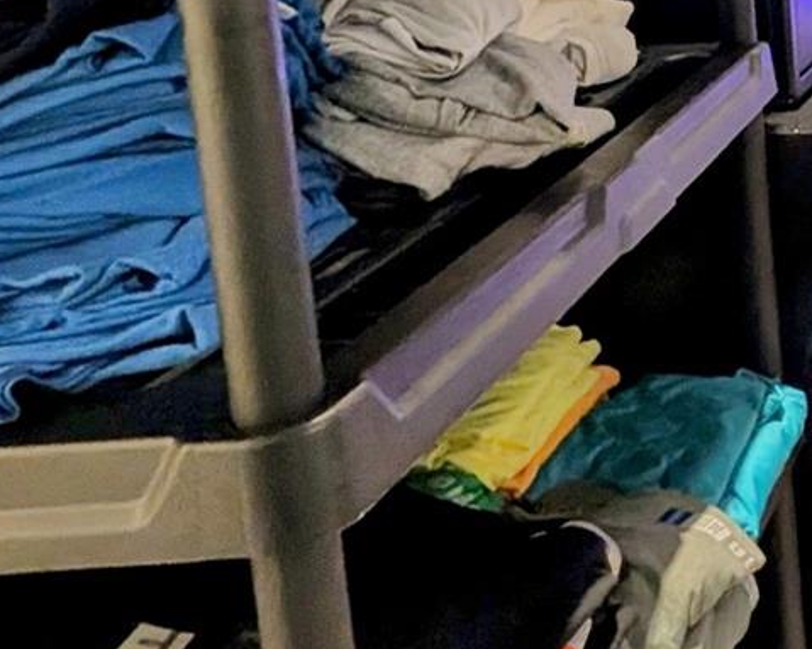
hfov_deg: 28.1
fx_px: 1201
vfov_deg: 27.6
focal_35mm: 50
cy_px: -69
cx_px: 1146
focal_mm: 2.02
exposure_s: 1/24
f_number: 1.7
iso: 419
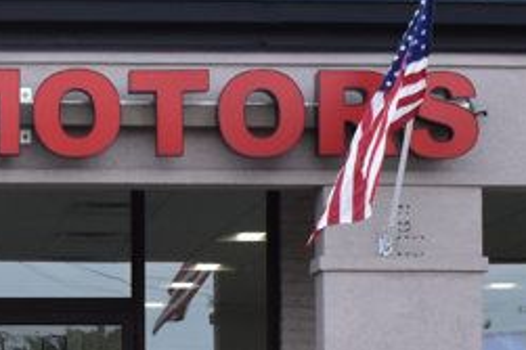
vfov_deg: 8.8
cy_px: 509
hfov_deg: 13.3
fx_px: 2235
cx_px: 19
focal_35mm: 153
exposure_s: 1/250
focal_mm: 25
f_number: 10
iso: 400
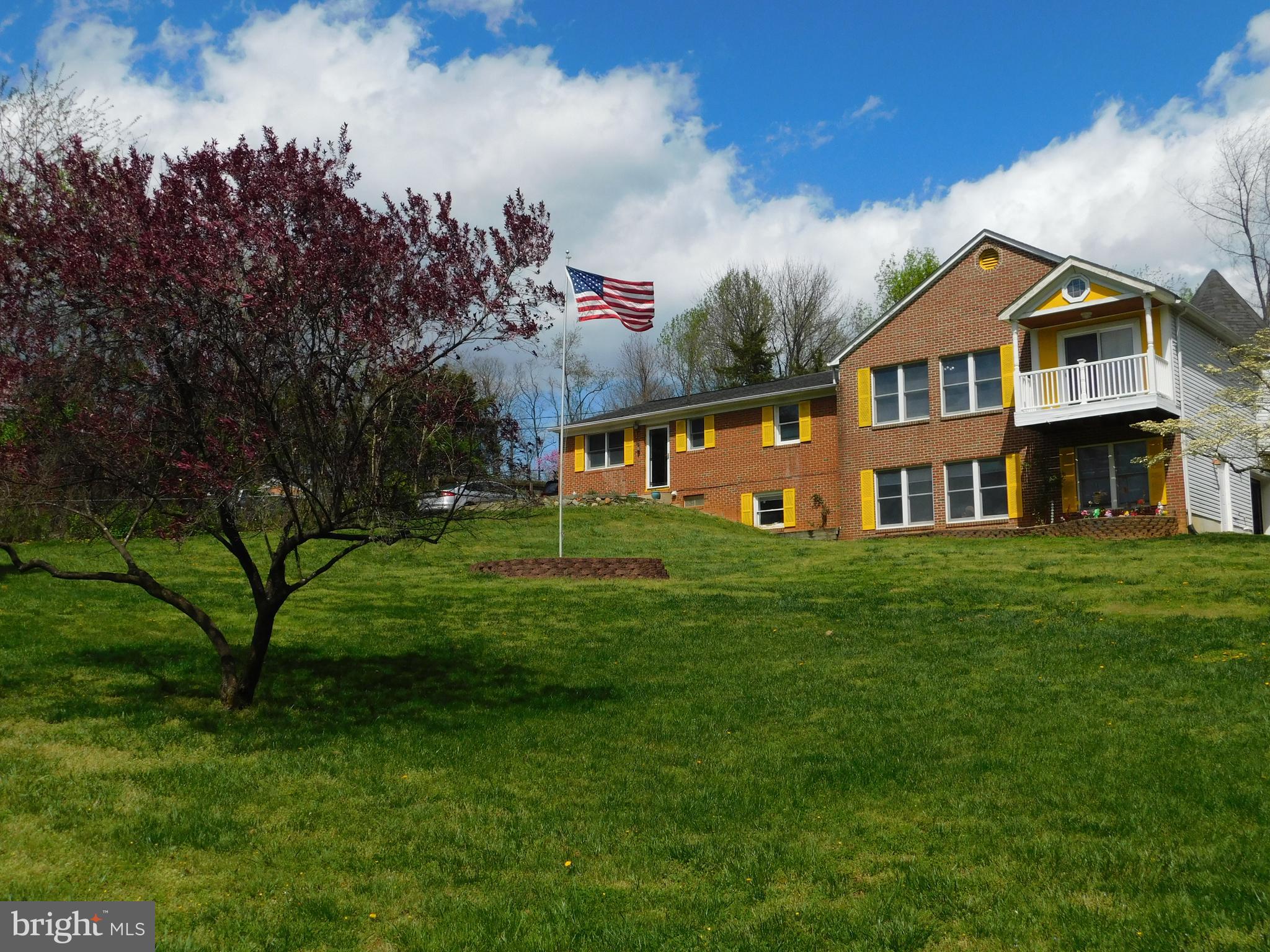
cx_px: 635
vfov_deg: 39.7
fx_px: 1321
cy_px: 476
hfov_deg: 51.4
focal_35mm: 36
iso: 125
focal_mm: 6.3
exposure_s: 1/640
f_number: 7
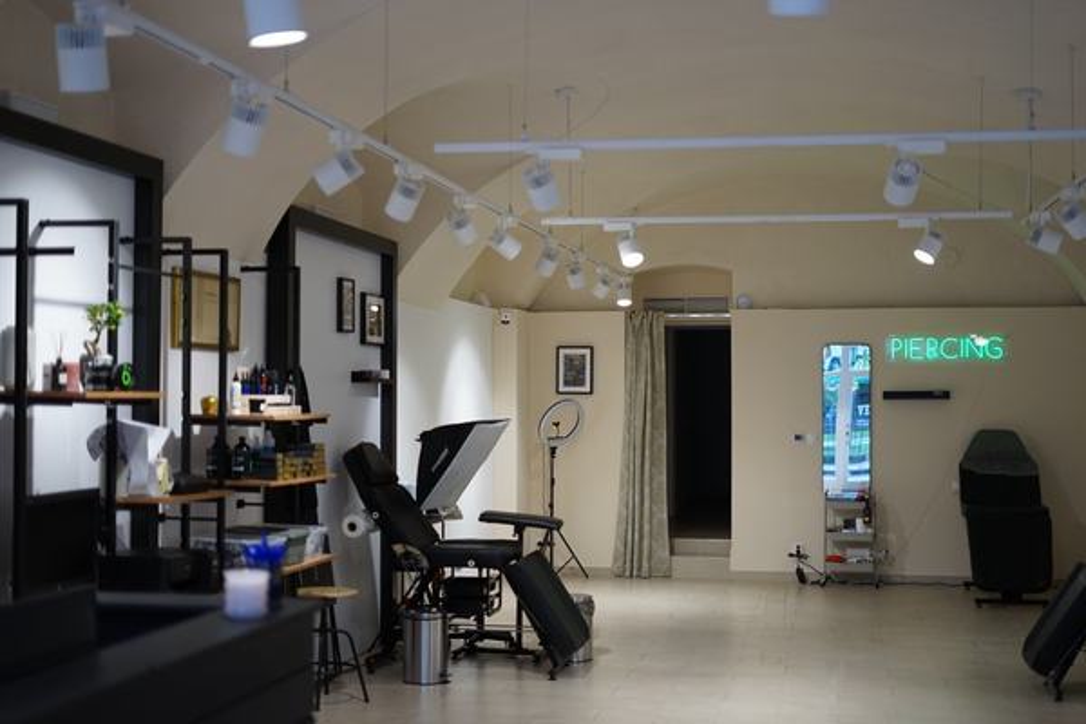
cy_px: 362
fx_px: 1508
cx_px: 543
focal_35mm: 50
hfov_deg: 39.6
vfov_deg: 27.0
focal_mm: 50
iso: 320
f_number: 1.8
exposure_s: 1/500
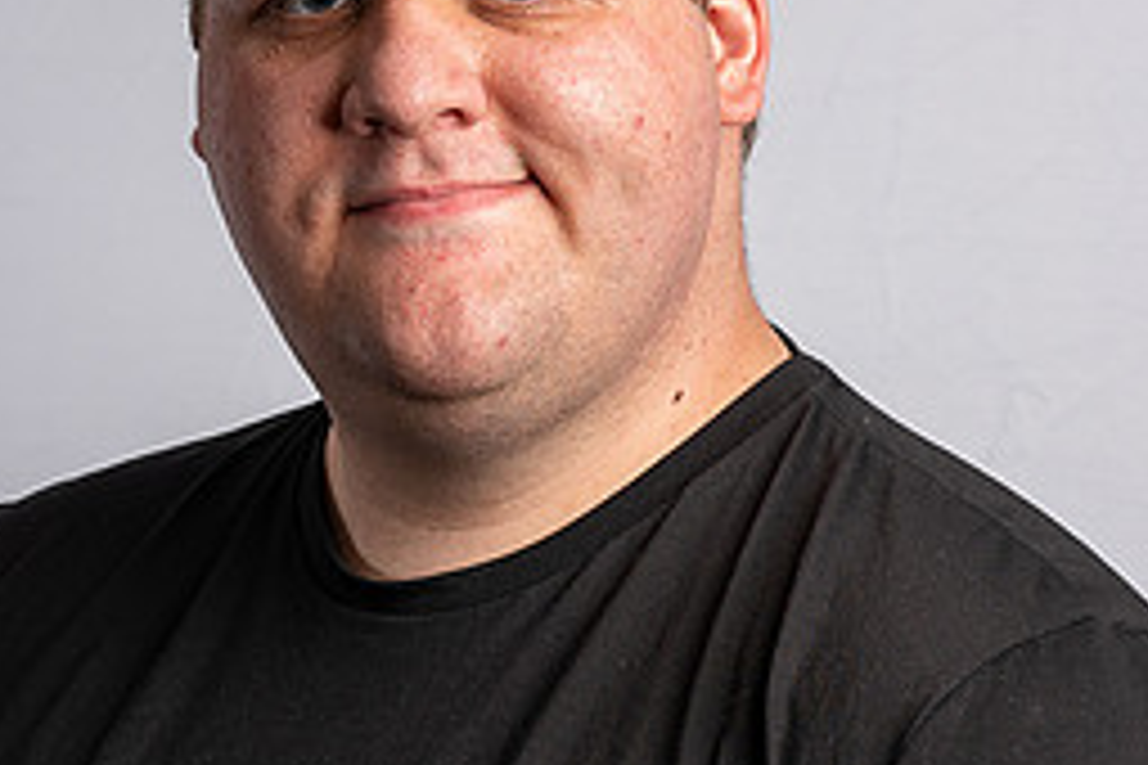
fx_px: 6154
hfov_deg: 10.7
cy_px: 259
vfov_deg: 7.1
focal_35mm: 193
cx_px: 441
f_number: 10
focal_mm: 85
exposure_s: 1/200
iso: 200
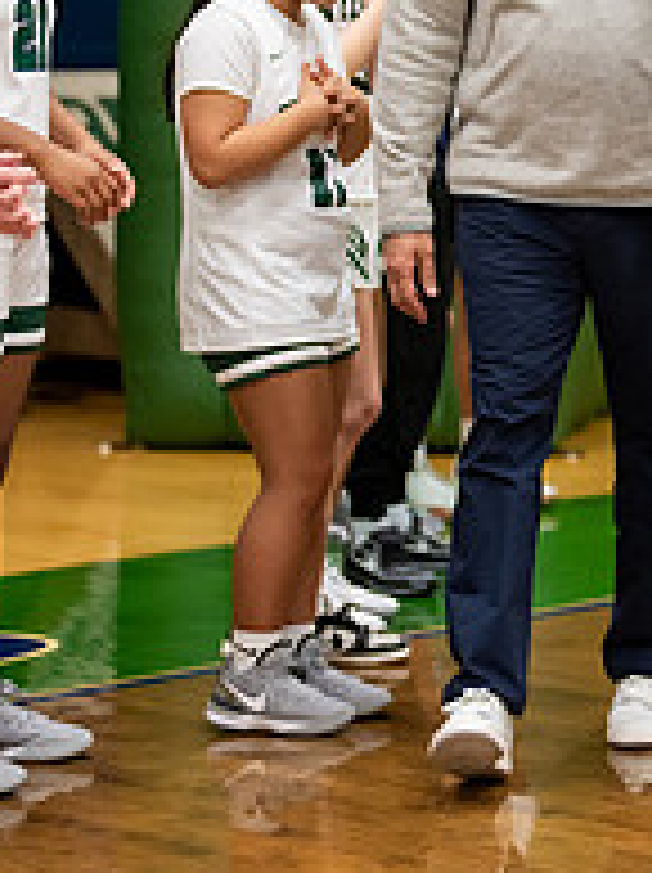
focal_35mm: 154
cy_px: 94
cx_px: 1025
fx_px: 3876
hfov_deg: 9.3
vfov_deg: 12.7
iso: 800
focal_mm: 50
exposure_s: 1/640
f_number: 1.2
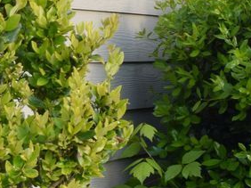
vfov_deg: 6.6
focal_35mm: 223
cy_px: -4
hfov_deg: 8.1
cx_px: 650
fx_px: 1612
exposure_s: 1/250
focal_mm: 29
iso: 400
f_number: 8
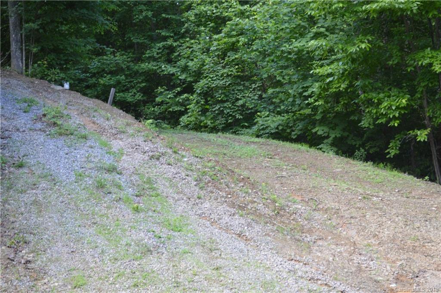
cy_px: 146
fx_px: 807
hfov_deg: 30.5
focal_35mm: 66
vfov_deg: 20.6
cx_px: 220
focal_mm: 44
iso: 400
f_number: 5.3
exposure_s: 1/60
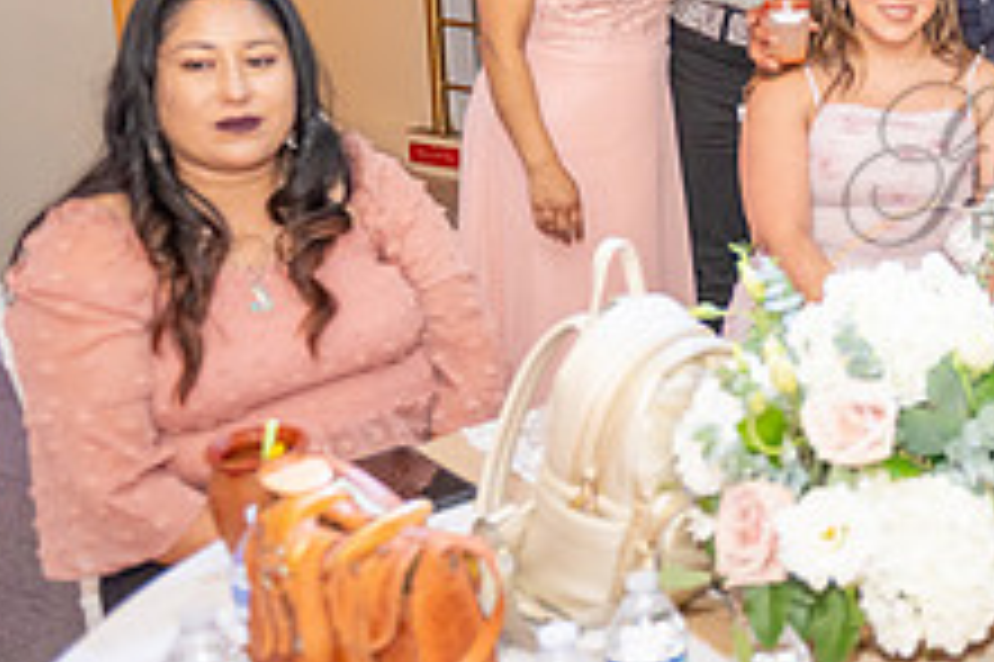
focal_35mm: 63
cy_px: 164
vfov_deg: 21.4
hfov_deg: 27.9
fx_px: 1738
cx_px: 1196
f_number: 3.2
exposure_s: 1/160
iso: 800
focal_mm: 24
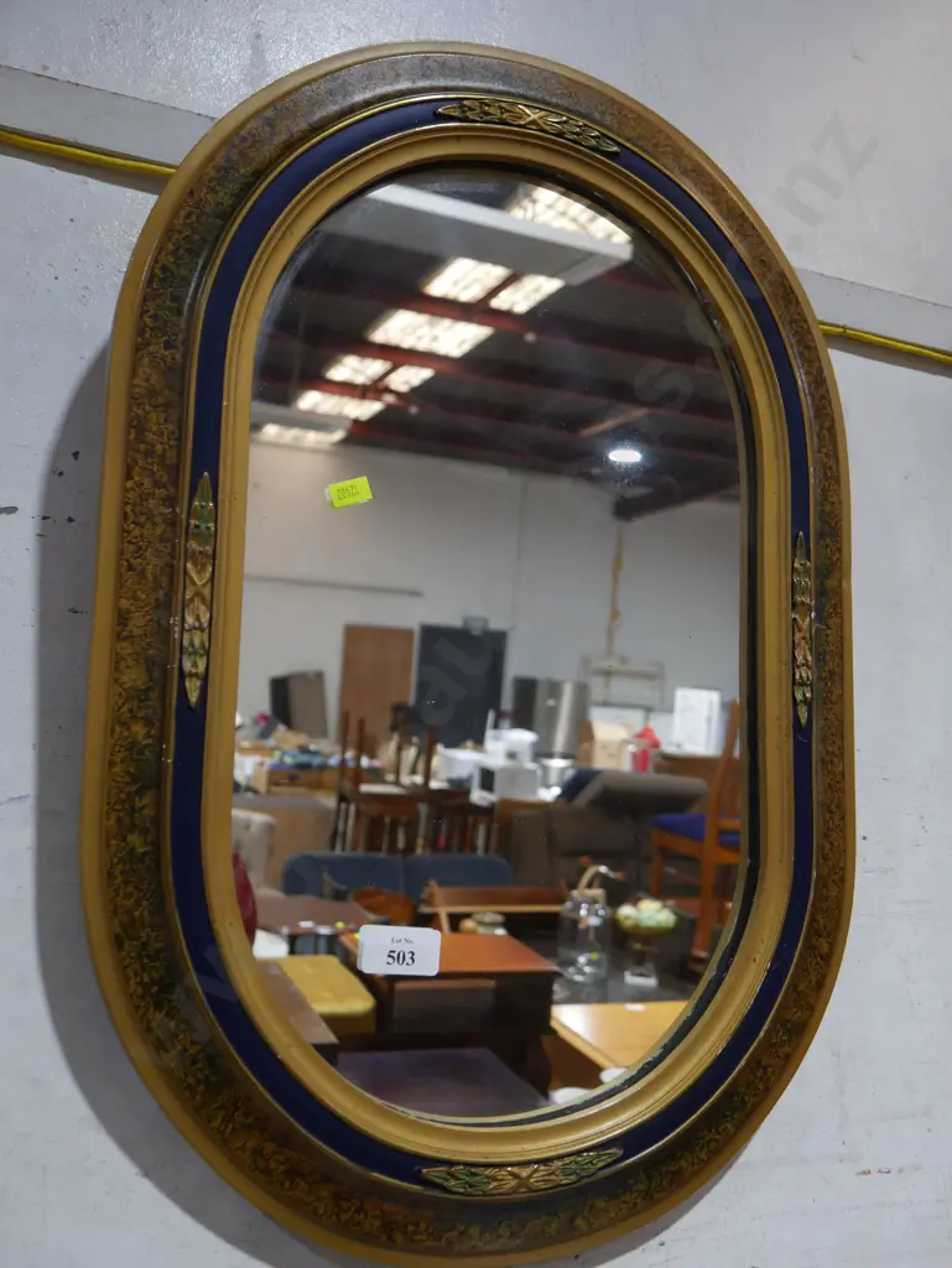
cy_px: 634
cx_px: 476
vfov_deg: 56.8
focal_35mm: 32
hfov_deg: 44.2
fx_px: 1172
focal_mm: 16
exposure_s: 1/60
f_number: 3.6
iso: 400
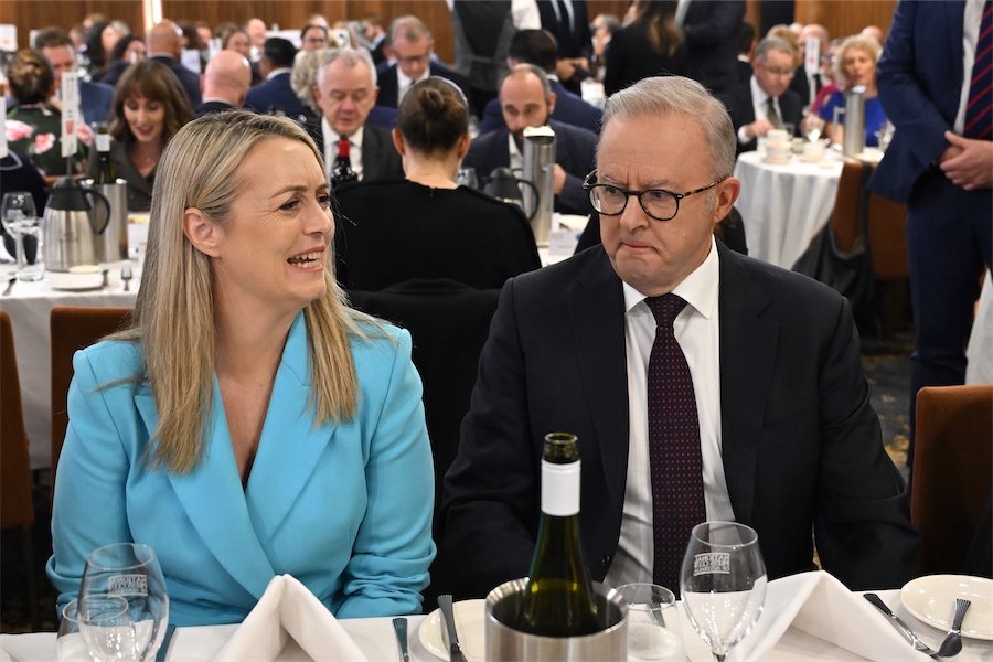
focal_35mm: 32
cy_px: 331
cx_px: 496
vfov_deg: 40.5
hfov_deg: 58.0
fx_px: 896
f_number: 4
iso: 4000
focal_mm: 32.5
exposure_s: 1/250
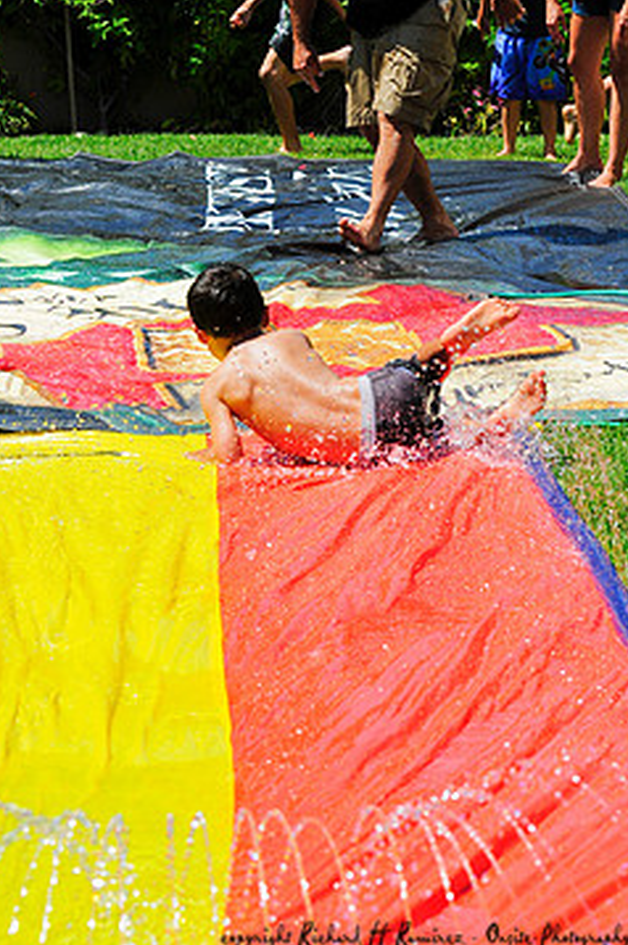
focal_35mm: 132
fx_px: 3460
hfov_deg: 10.4
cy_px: 412
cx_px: 294
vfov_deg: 15.5
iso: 200
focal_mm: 70
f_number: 6.3
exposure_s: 1/640
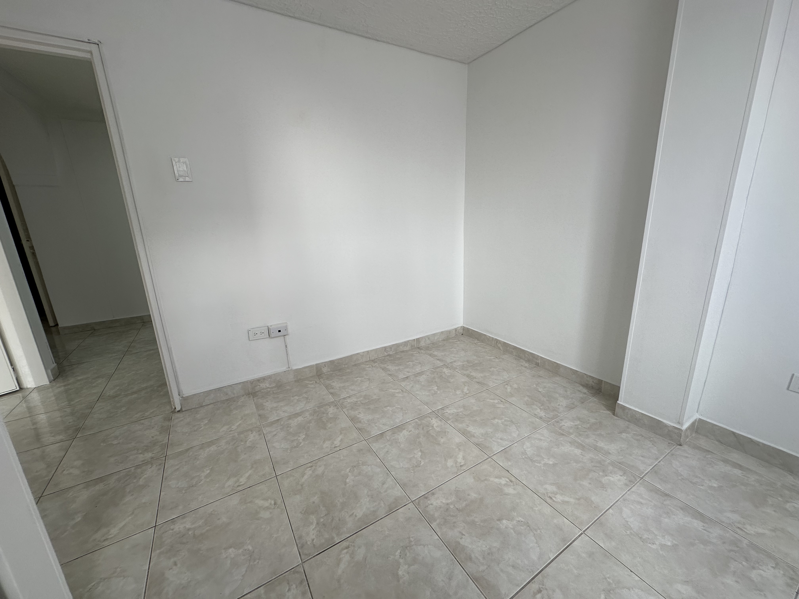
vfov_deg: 85.7
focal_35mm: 14
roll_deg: +1.1
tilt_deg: -13.1
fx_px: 323
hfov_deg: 102.1
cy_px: 300
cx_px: 400
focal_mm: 2.22
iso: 40
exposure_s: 1/118
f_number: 2.2
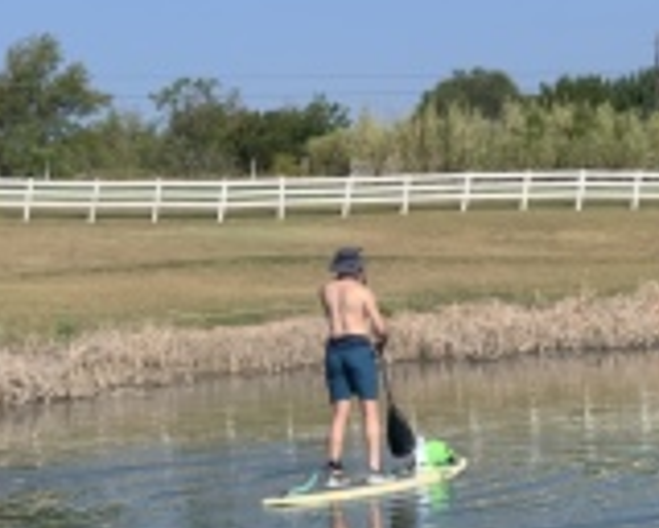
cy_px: 330
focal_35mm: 116
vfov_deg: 13.3
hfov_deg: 16.6
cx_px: 338
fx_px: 2262
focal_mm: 6
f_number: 2.4
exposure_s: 1/1261
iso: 16
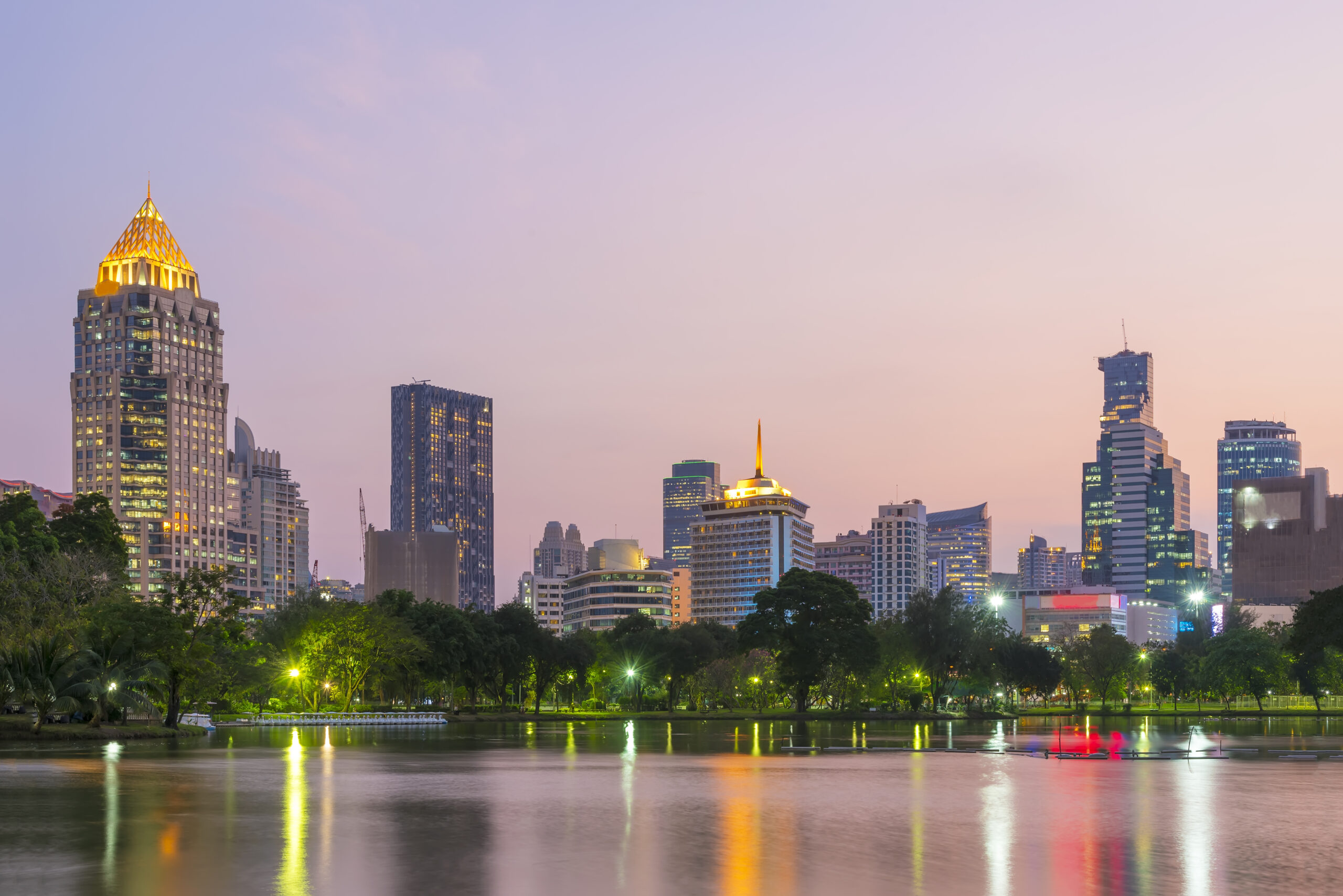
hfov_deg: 39.6
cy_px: 448
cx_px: 672
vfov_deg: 27.0
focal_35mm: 50
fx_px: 1866
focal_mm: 50
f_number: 11
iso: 100
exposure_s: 8
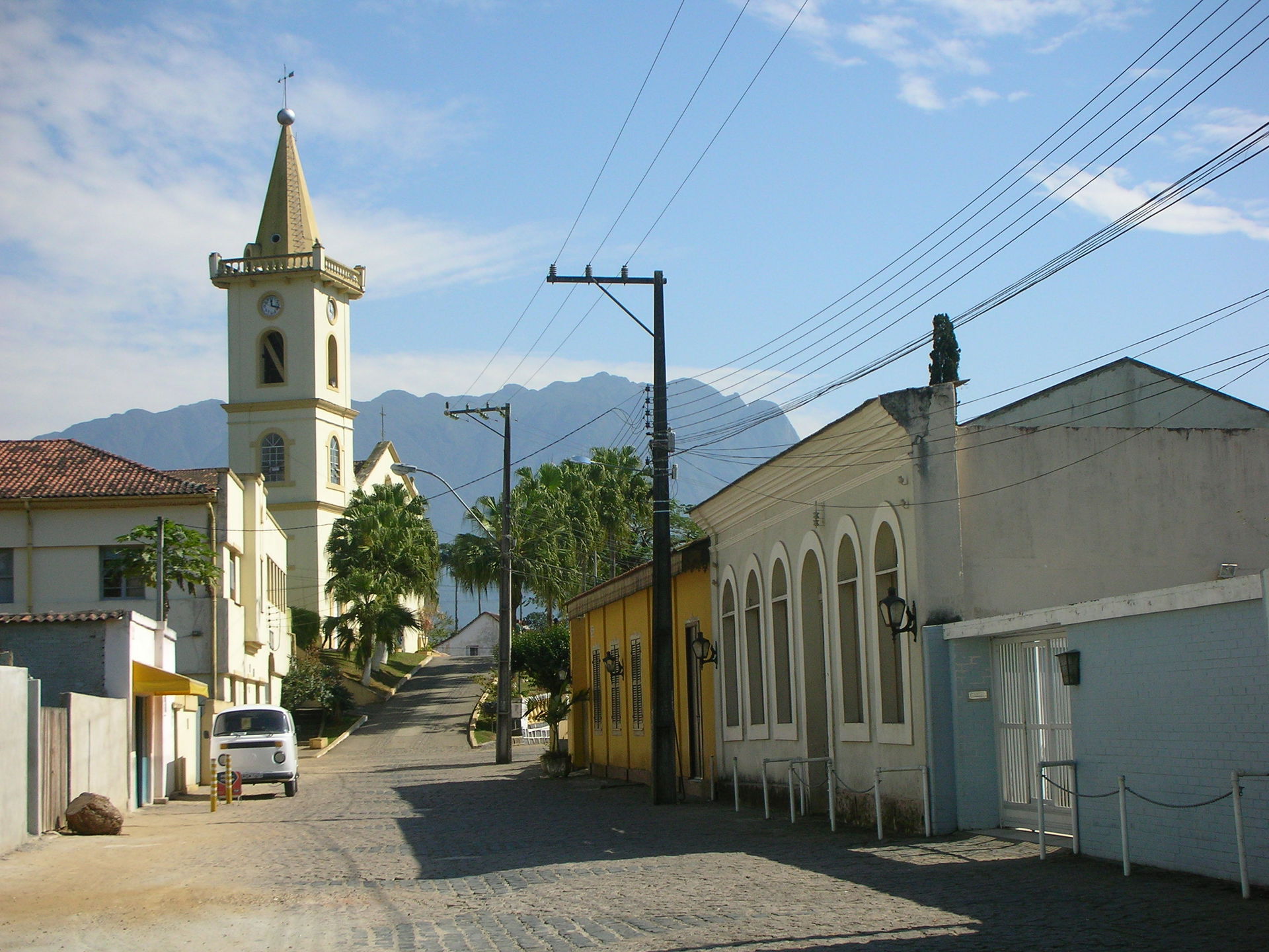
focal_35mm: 61
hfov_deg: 31.7
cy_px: 476
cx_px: 634
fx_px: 2236
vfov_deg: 24.0
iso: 50
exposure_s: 1/91.1
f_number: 11.3
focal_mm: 10.1
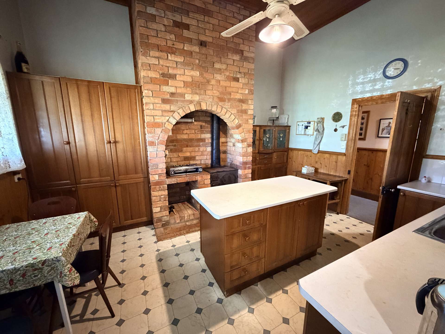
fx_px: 180
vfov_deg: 85.7
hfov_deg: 102.1
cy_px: 167
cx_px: 222
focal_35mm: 14
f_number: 2.2
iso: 1250
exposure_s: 1/50
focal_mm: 2.22
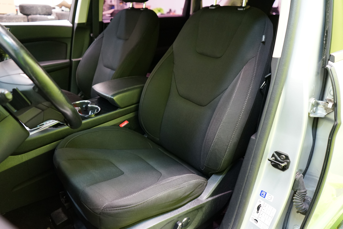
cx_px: 172
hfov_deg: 65.5
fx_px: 267
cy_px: 114
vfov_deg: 46.4
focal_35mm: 28
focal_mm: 28
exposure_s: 1/30
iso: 2500
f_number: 3.5
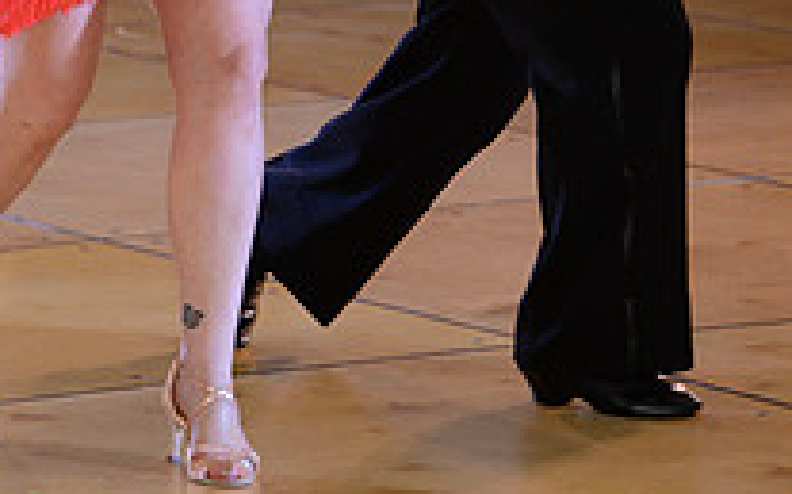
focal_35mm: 343
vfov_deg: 3.8
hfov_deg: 6.1
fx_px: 7397
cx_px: 197
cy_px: -303
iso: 1600
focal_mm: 120
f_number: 5
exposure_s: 1/250
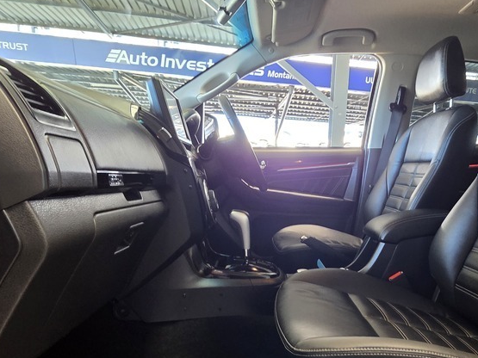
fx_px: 331
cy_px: 257
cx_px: 311
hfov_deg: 69.9
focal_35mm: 24
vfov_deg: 54.8
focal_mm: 2.2
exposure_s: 1/50
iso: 400
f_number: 2.2
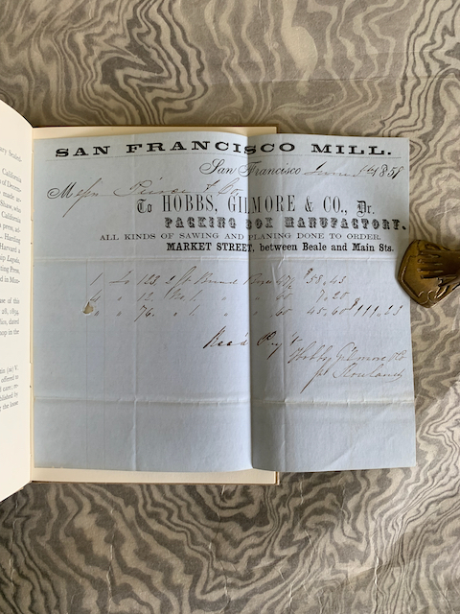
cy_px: 307
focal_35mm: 26
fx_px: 461
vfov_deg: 67.3
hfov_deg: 53.1
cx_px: 230
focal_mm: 4.25
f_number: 1.8
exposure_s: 1/121
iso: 80
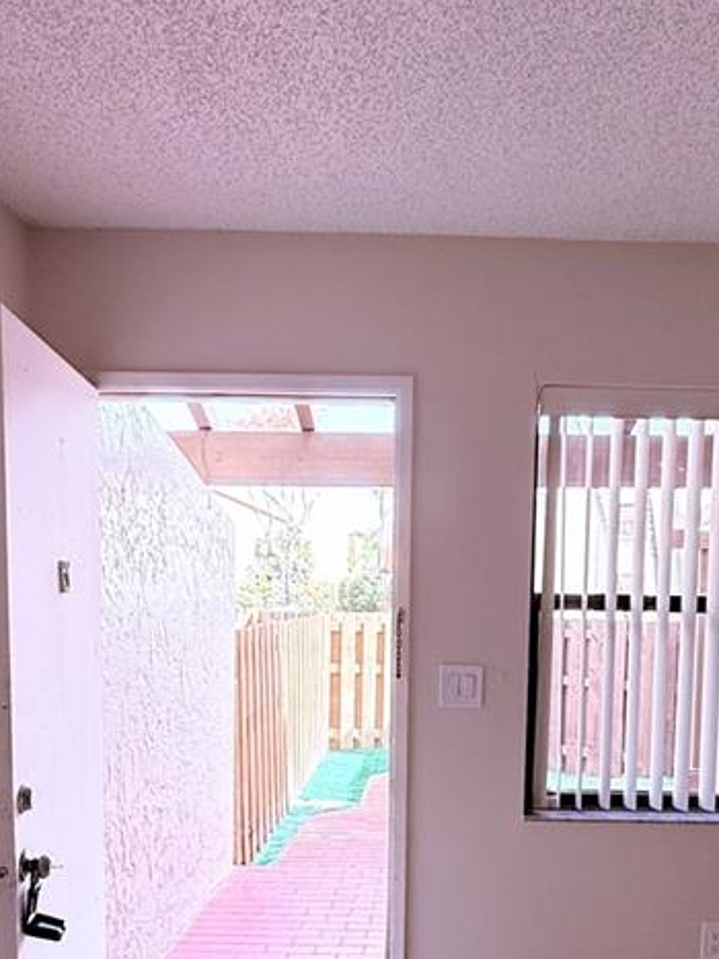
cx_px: 433
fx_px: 997
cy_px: 684
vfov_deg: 49.9
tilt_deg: -5.1
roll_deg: -1.2
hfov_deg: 39.5
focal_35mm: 36
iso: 100
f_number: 2.2
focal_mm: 2.22
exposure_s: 1/99
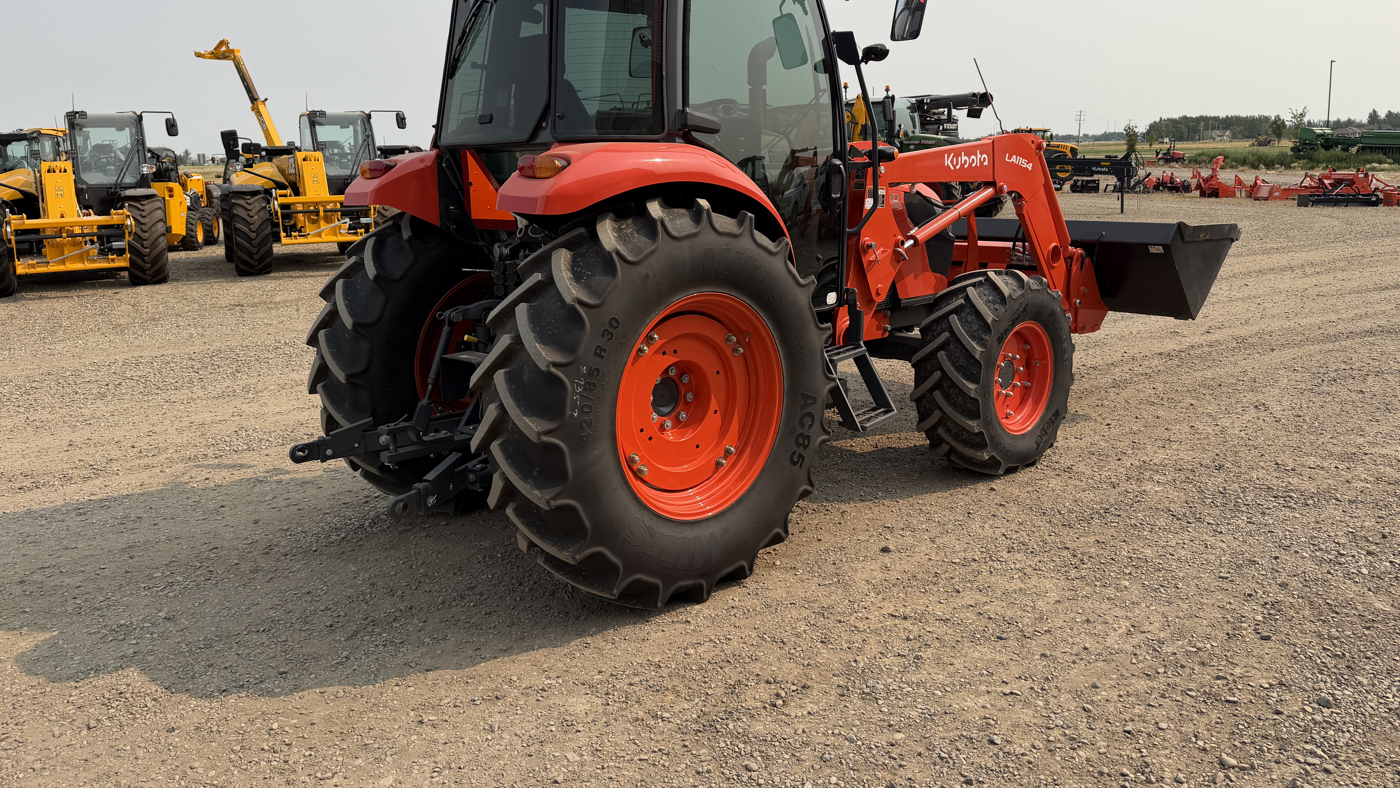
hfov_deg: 69.8
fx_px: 1002
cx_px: 682
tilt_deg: -5.3
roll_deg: +0.5
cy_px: 270
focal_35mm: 27
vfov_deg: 42.4
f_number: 1.78
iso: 80
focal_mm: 6.76
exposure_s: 1/4673
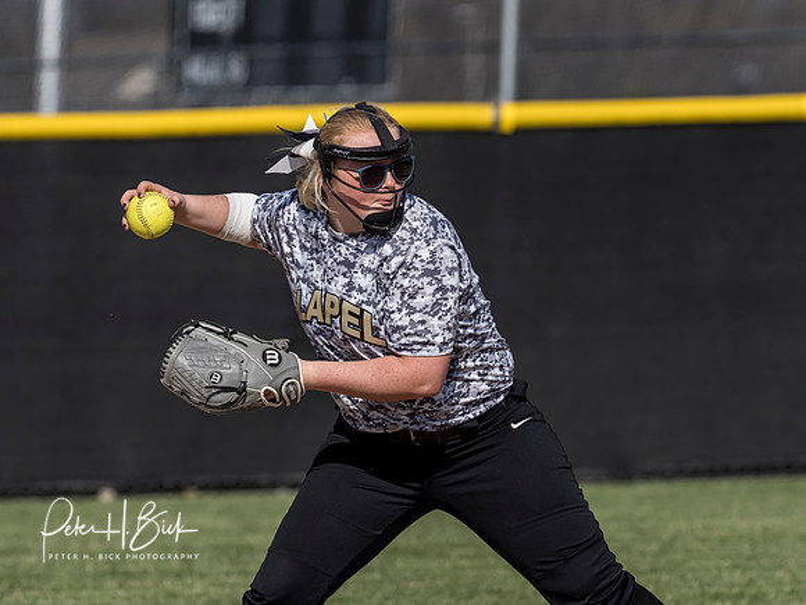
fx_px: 13994
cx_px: 403
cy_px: 302
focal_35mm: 601
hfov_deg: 3.3
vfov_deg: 2.5
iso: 400
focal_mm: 300
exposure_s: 1/2000
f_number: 6.3
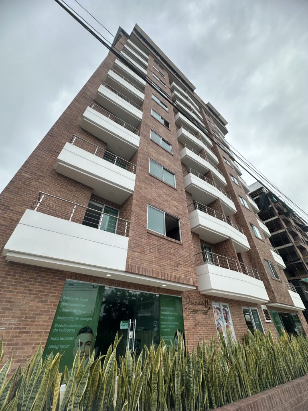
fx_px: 166
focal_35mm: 14
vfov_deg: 102.1
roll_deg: -1.6
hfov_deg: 85.7
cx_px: 154
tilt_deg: +37.7
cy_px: 206
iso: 40
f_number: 2.2
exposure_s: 1/790
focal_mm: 2.22
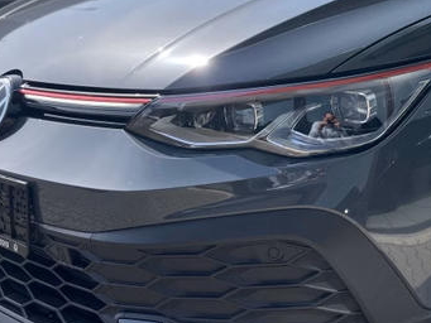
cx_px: 368
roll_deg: -0.4
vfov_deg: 23.7
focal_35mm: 61
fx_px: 760
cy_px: 72
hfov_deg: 30.6
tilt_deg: -7.1
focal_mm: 4.2
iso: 50
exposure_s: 1/2451
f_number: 1.6
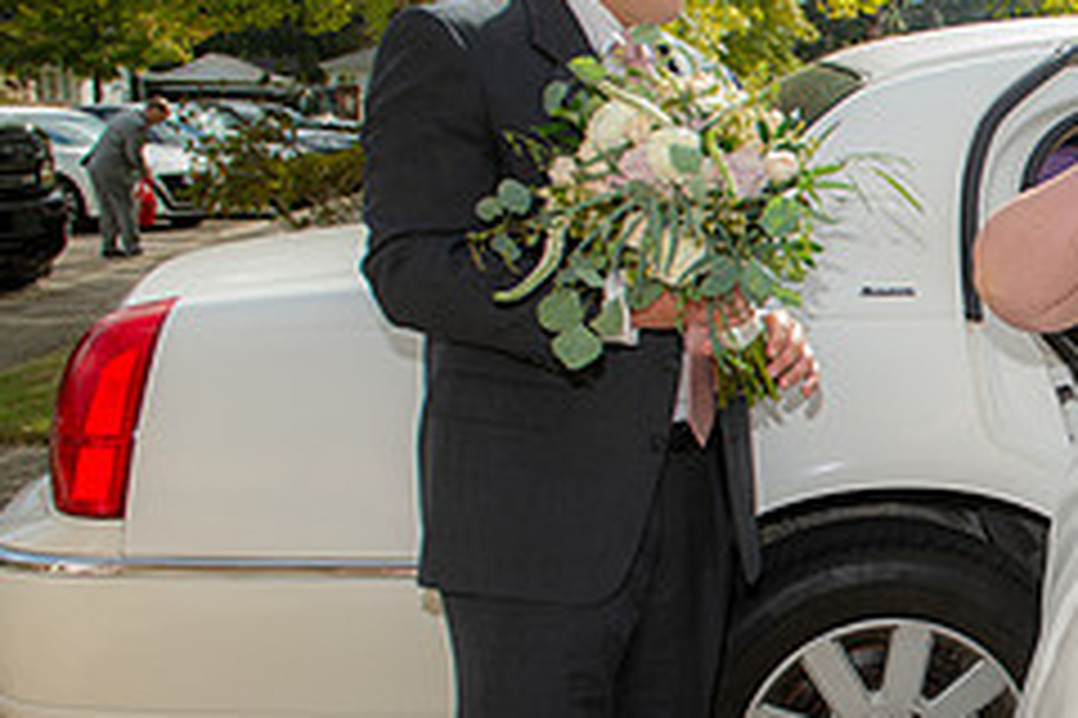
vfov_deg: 23.3
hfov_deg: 30.1
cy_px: 449
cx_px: 1253
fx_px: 1737
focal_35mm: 58
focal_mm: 24
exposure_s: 1/400
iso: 64
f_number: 5
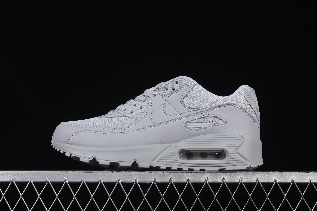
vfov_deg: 18.2
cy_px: 106
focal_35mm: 75
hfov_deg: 27.0
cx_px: 158
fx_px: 660
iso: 160
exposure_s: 1/80
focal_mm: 50
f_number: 8
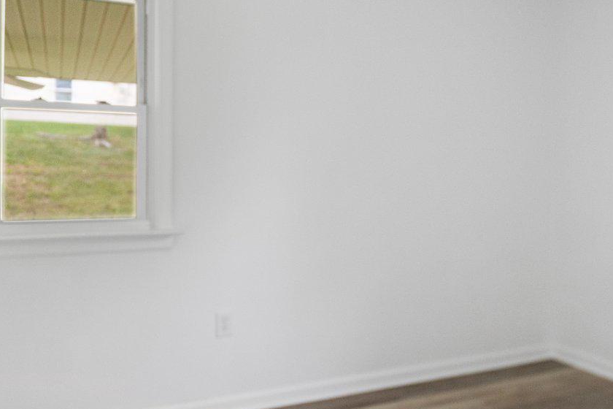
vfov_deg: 34.2
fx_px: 664
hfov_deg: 47.6
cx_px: 463
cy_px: 206
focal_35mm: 39
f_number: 2.8
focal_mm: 16
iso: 800
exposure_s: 1/60
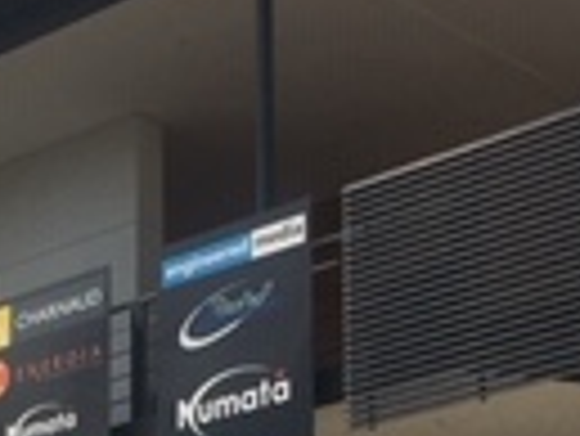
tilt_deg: +8.6
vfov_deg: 9.8
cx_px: -72
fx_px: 2415
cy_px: 764
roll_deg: -0.1
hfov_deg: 13.4
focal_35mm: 144
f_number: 2.2
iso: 25
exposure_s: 1/2747
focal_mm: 4.15
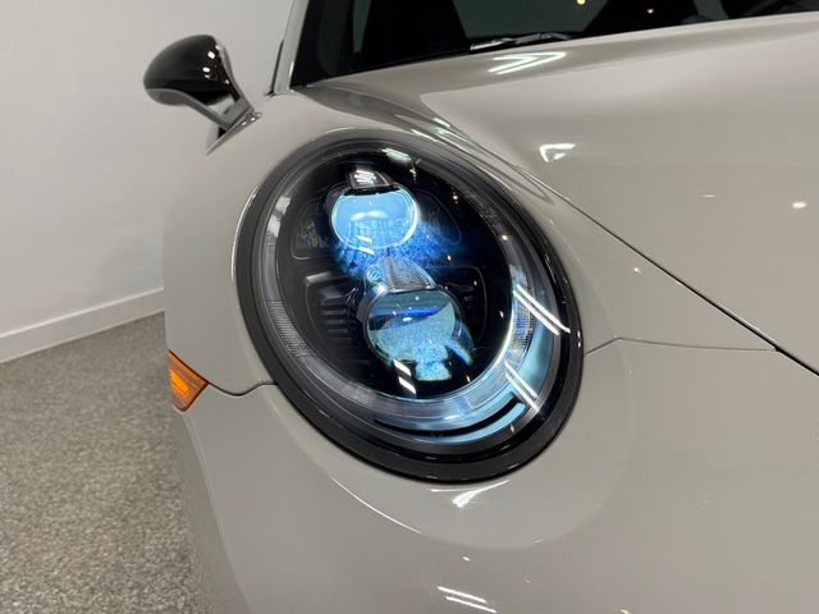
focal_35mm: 48
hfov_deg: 39.7
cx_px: 410
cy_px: 307
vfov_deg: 30.3
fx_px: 1136
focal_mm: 6.76
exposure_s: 1/503
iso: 80
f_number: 1.78
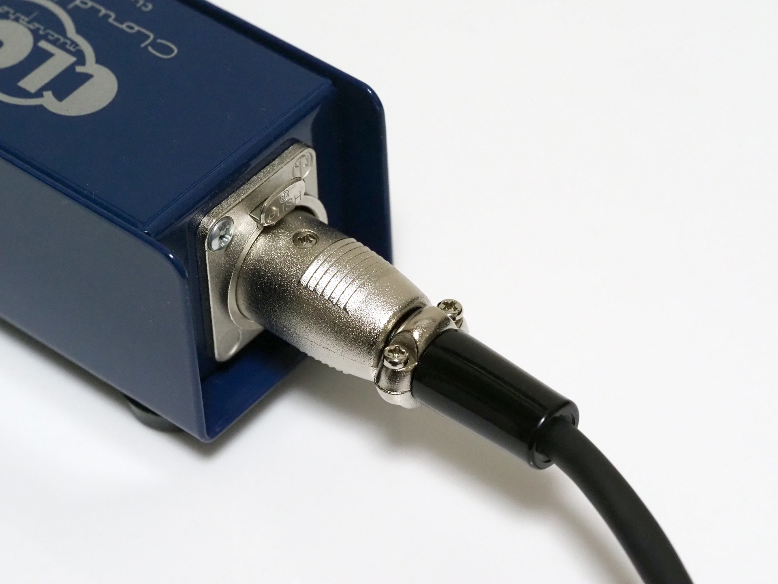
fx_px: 2697
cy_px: 292
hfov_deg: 16.4
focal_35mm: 120
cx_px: 389
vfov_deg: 12.3
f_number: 5.6
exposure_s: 1/125
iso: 5000
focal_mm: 60
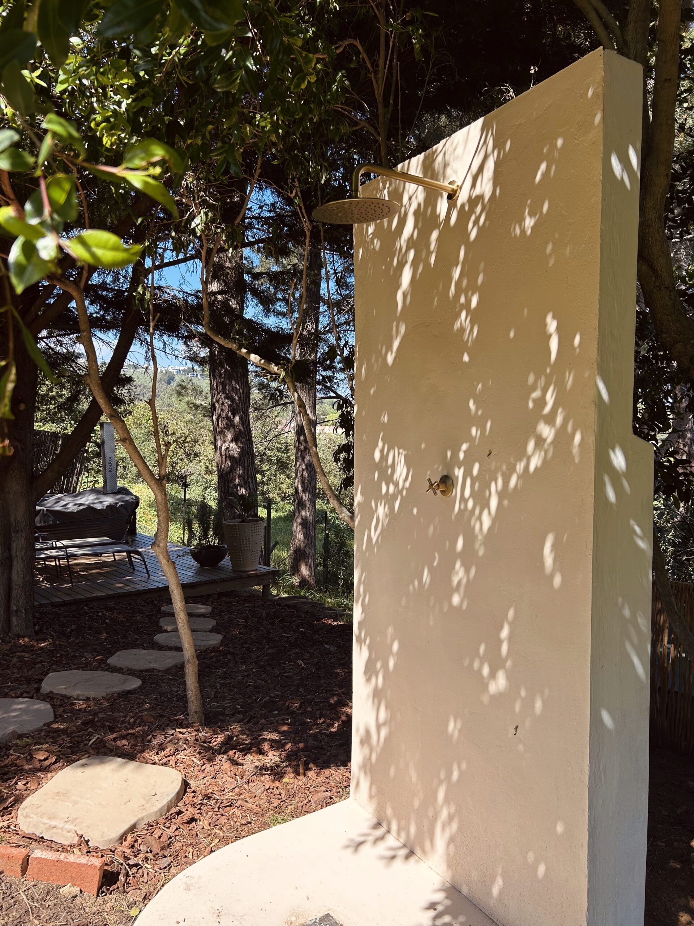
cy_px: 463
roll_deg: +0.6
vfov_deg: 67.3
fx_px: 695
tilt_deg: -1.0
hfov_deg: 53.1
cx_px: 347
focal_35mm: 26
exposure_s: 1/1252
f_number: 1.5
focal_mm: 5.7
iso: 50
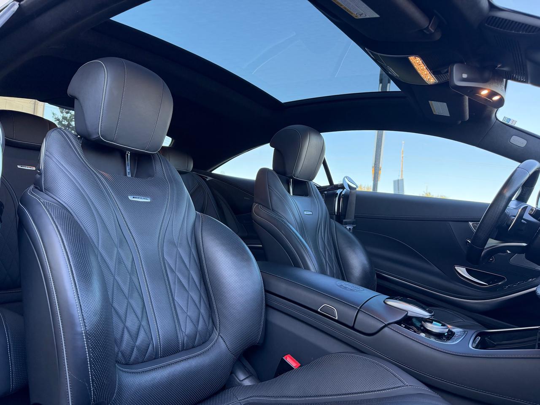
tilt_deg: +1.3
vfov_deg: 56.8
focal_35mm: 24
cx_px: 270
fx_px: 374
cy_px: 202
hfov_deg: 71.6
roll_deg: -4.8
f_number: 1.78
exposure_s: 1/189
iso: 200
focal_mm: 6.76
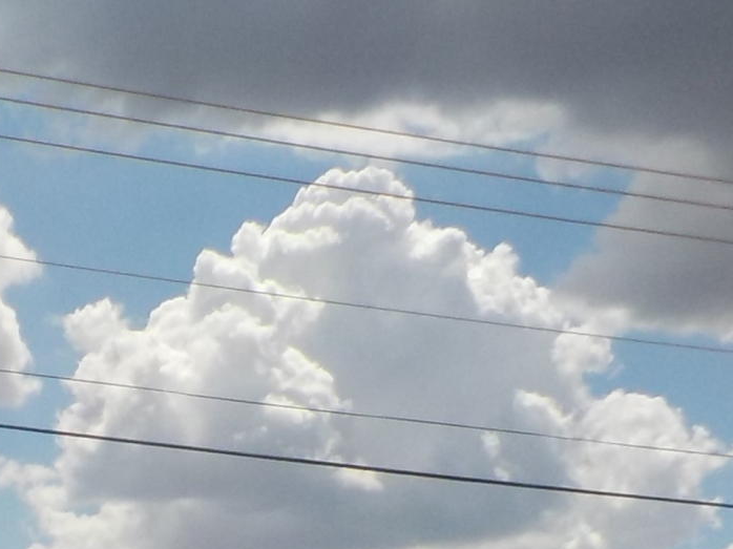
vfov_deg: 11.0
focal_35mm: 129
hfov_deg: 14.7
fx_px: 2731
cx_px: -204
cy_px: 837
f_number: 6.6
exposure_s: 1/640
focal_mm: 4.1
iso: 125
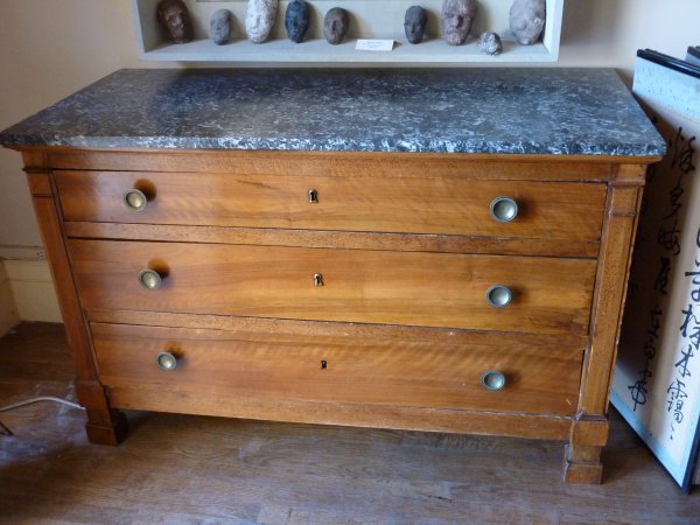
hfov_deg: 52.6
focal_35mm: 35
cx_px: 350
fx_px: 708
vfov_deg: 40.7
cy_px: 262
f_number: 3.5
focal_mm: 5.7
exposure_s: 1/15
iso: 400
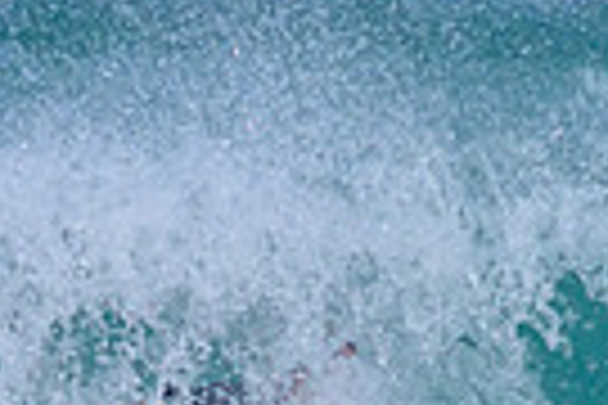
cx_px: 426
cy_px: 577
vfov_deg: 0.3
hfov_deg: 0.4
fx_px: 78274
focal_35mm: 4635
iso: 900
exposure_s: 1/2000
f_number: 11
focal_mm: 800
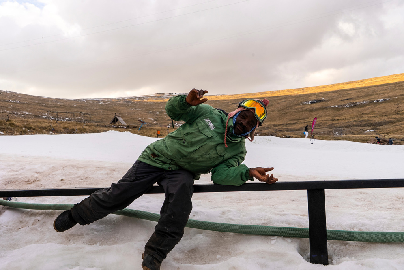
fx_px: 426
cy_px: 135
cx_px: 202
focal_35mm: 38
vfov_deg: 35.1
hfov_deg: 50.7
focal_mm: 38
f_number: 13
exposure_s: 1/100
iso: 500
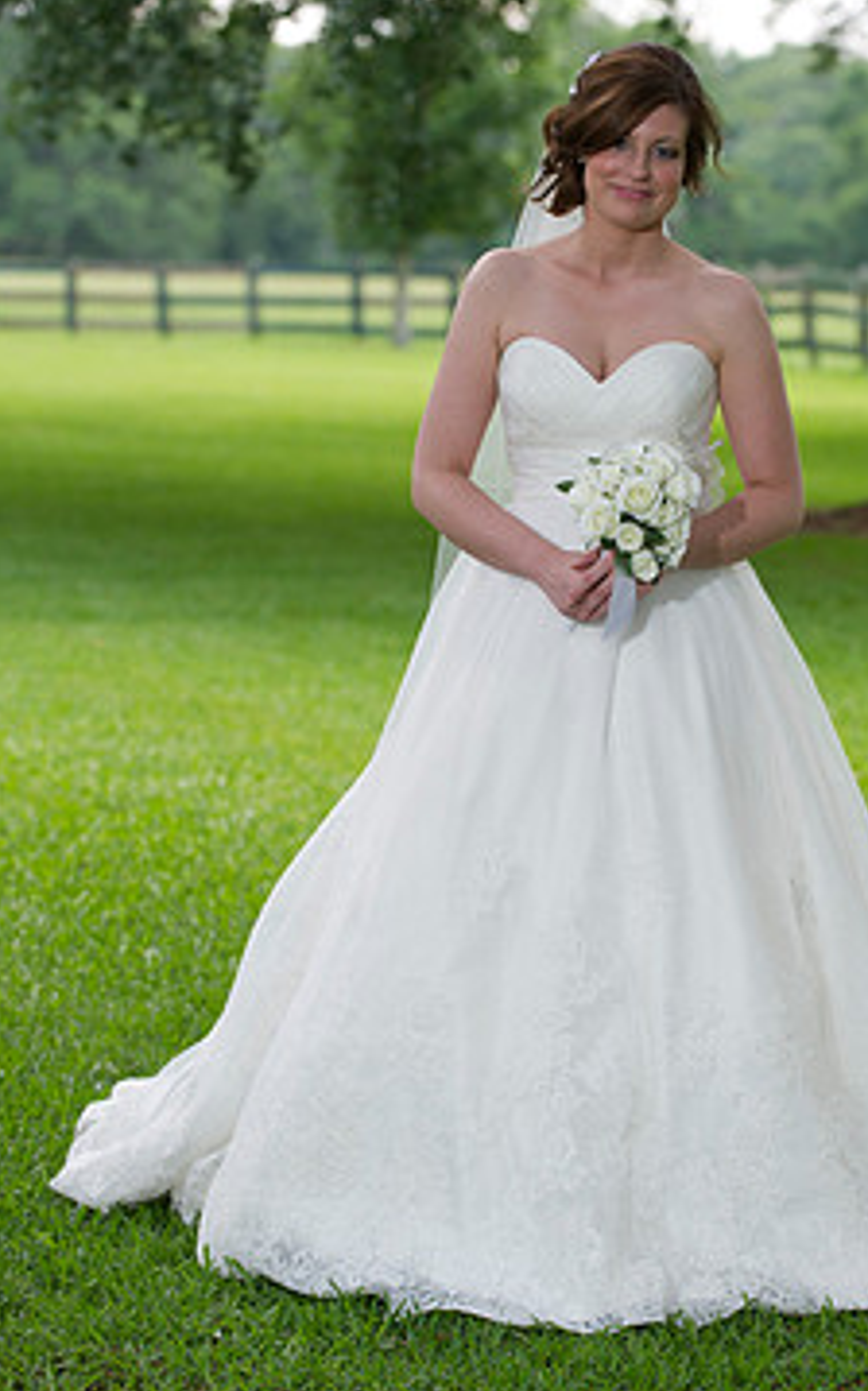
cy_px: 666
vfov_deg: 15.6
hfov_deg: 9.8
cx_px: 560
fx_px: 5078
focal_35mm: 134
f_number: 3.5
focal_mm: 105
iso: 500
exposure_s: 1/320
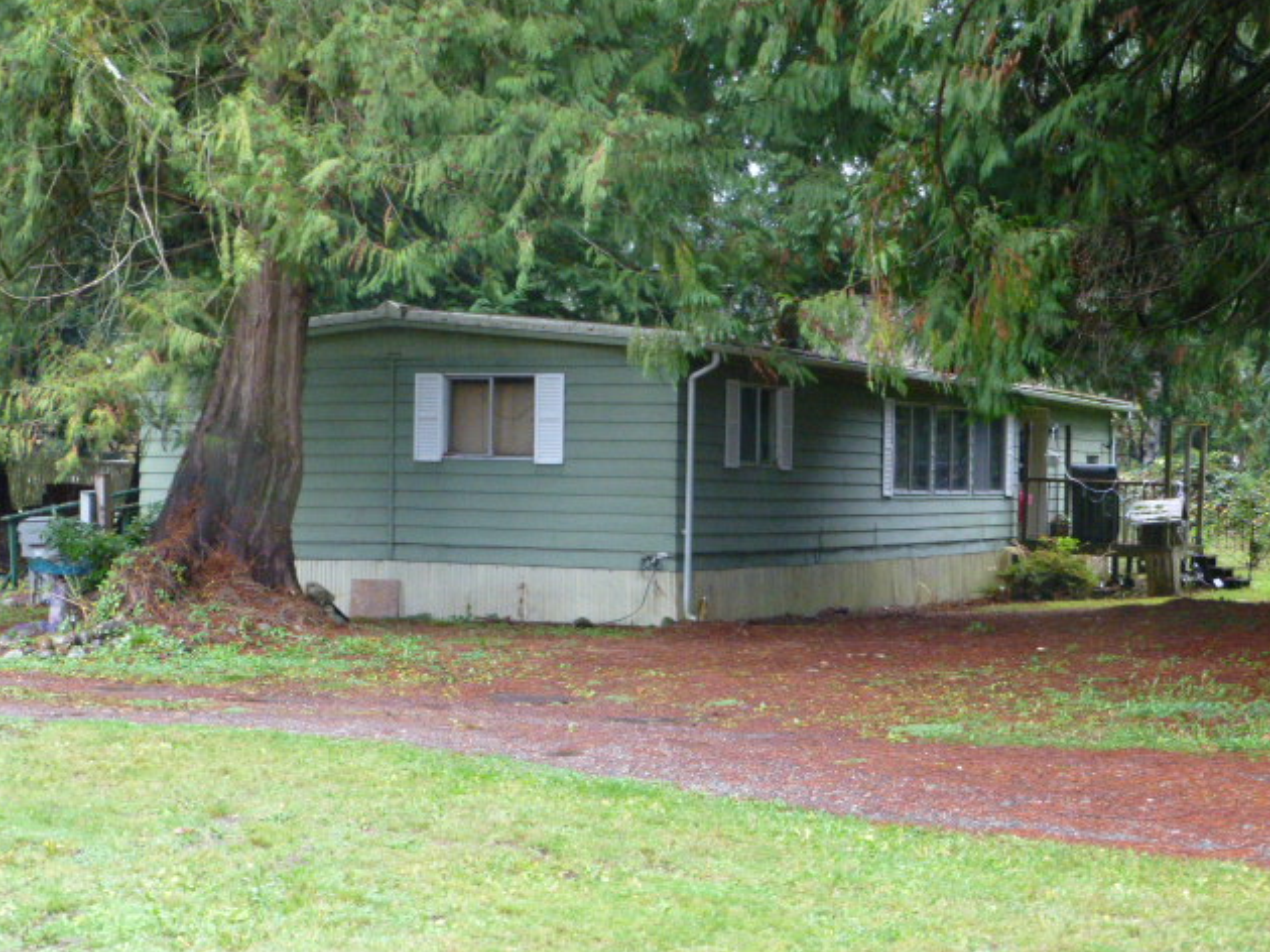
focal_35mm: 63
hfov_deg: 30.7
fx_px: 2310
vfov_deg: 23.3
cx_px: 641
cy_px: 474
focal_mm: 11
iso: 800
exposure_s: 1/30
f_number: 4.8
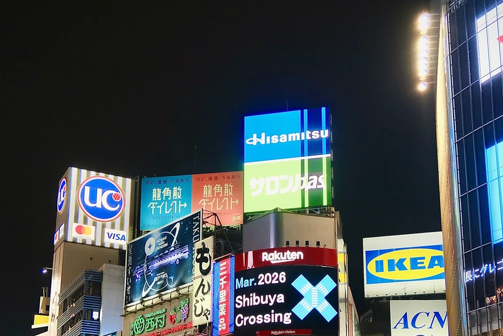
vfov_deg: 25.6
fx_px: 713
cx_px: 259
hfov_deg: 38.9
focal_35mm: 51
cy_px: 306
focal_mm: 17
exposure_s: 1/105
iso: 640
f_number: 2.8
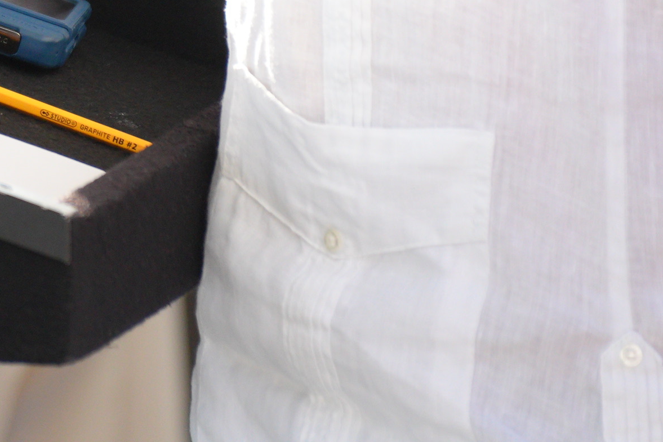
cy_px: -499
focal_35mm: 795
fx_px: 14642
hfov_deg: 2.6
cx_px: -264
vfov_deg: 1.7
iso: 640
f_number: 2.8
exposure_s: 1/640
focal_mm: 150
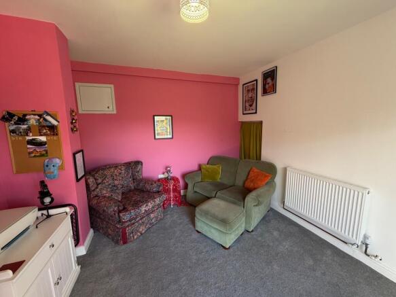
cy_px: 148
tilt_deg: -8.8
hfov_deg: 102.1
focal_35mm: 14
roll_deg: +1.1
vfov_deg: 85.7
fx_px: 160
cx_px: 198
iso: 250
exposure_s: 1/100
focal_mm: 2.22
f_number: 2.2
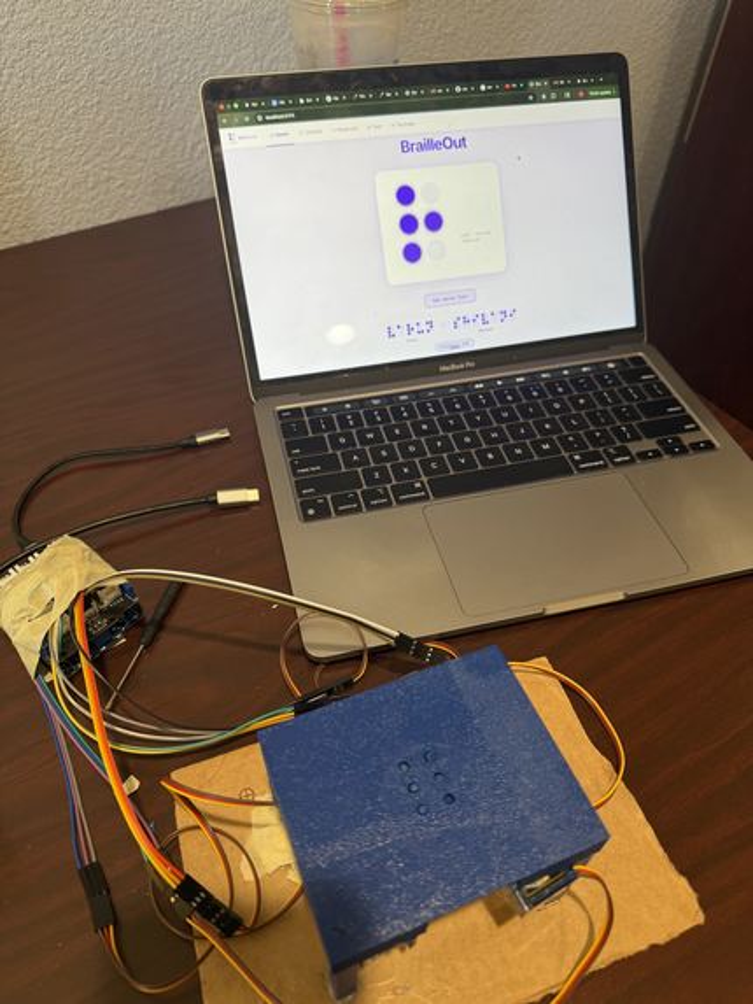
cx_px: 376
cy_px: 502
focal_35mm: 24
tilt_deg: -46.4
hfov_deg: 56.8
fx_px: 696
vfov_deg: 71.6
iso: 125
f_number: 1.78
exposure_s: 1/60
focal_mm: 6.76
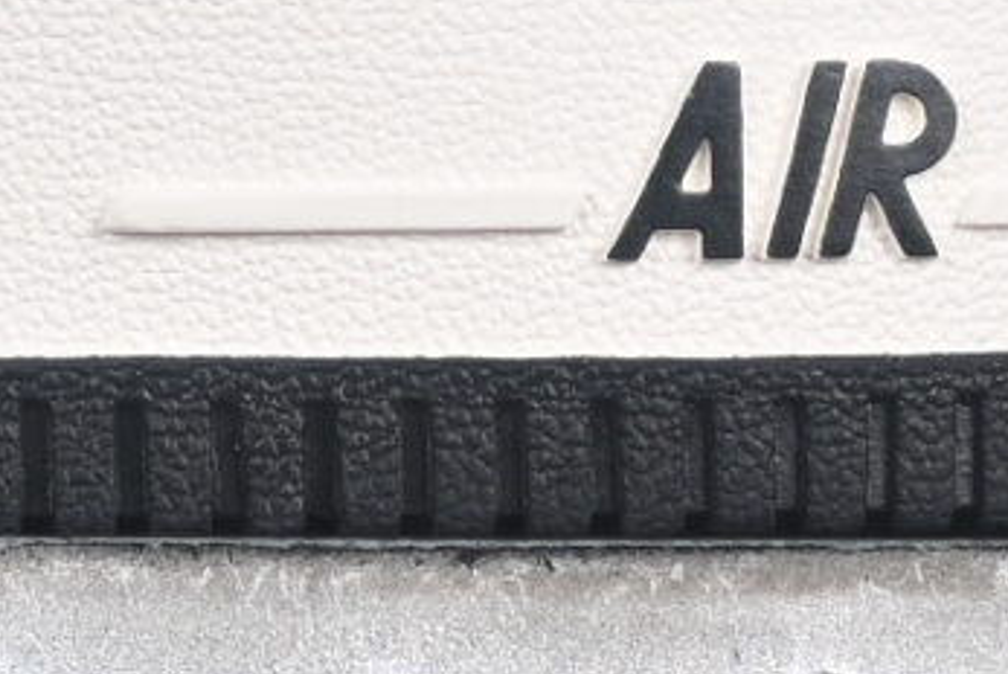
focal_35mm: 553
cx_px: -1188
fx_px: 15497
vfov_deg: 2.5
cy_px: -978
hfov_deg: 3.7
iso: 160
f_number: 8
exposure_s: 1/80
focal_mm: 50
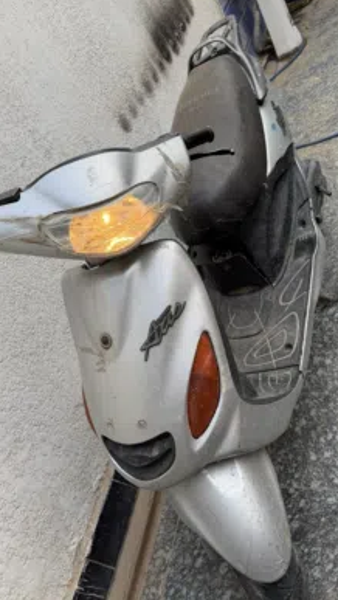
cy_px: 293
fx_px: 430
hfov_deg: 42.7
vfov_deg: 69.8
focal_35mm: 27
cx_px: 206
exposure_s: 1/283
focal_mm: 6.76
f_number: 1.78
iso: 80
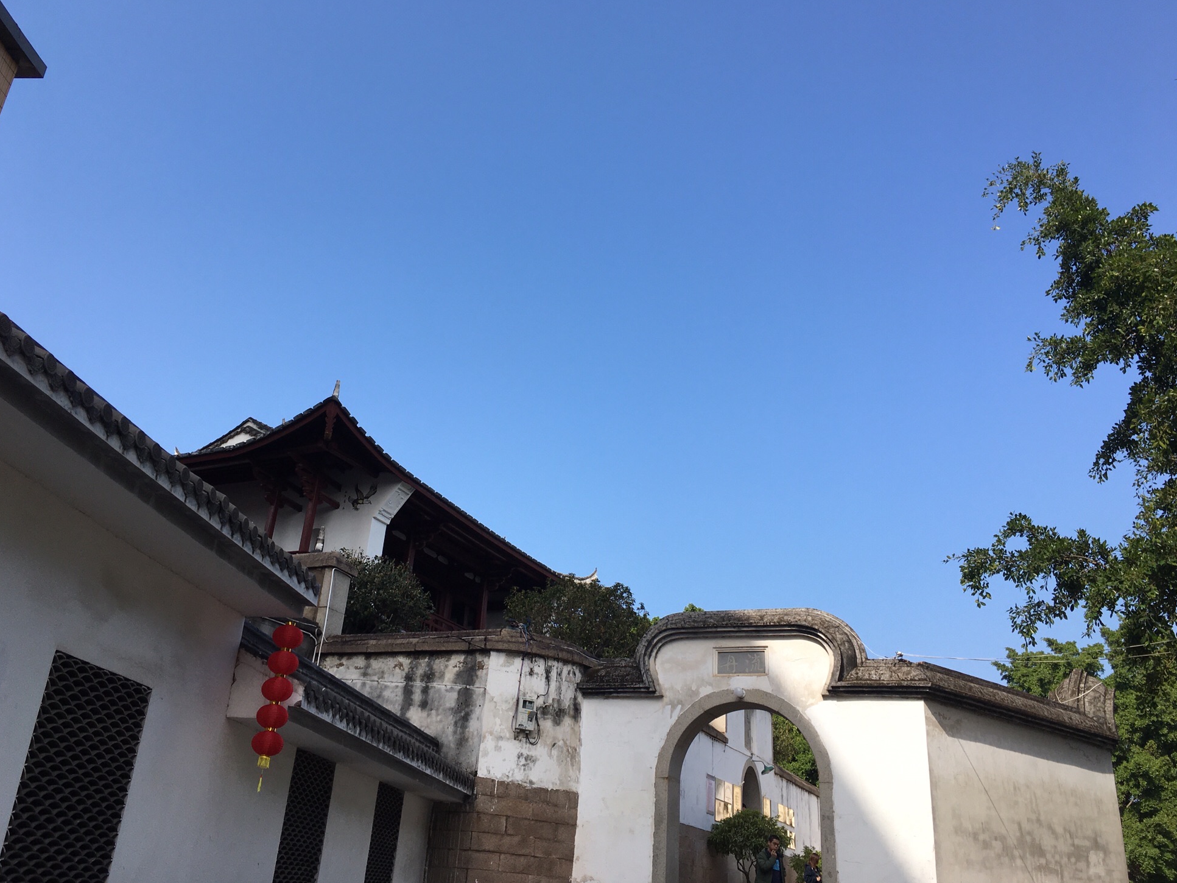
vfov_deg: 46.8
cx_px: 584
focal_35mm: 30
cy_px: 432
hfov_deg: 60.0
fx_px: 1020
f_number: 2.2
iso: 25
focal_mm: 4.15
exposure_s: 1/1148
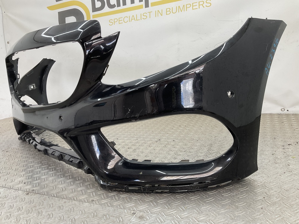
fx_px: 250
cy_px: 112
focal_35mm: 29
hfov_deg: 61.7
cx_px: 150
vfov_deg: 48.2
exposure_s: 1/120
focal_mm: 3
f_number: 1.8
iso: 25
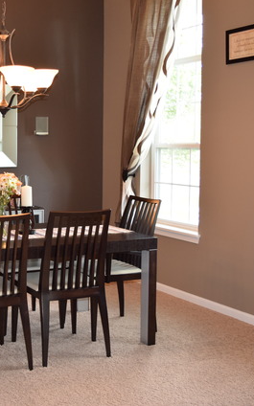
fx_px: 640
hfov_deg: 21.9
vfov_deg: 35.2
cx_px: 23
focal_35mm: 58
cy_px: 203
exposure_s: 1/100
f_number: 5
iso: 800
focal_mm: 25
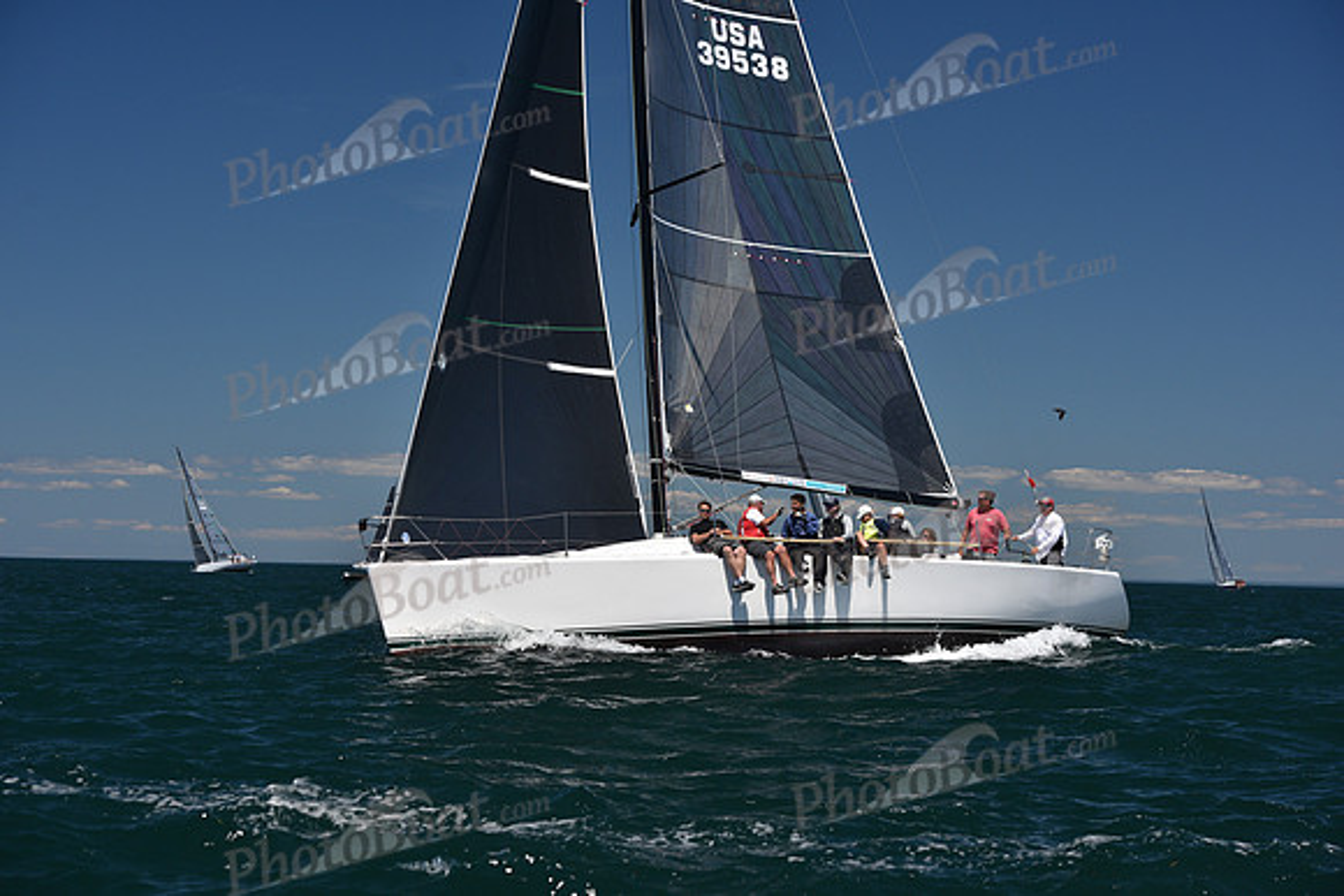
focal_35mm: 90
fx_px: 3361
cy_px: 448
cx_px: 672
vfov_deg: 15.2
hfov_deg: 22.6
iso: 250
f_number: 6.3
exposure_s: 1/800
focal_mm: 90
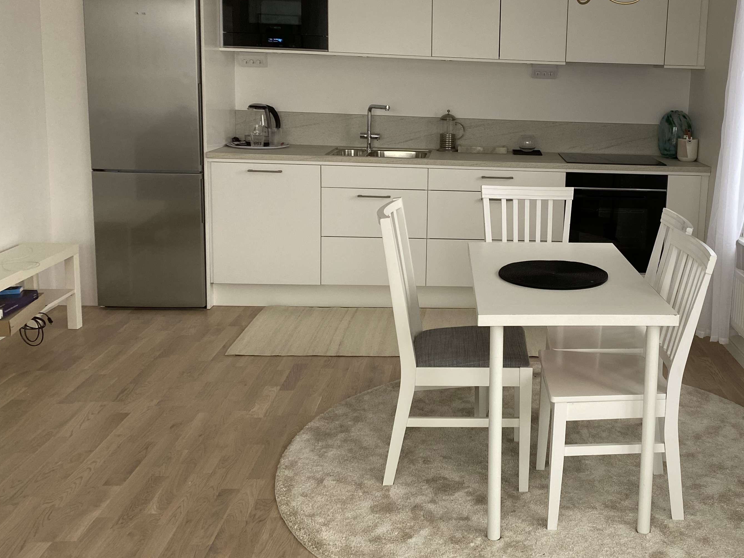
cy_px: 211
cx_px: 532
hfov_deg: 46.6
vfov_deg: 36.6
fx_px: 838
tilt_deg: -10.7
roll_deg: -2.4
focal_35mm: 39
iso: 100
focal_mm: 4.25
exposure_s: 1/121
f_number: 1.8
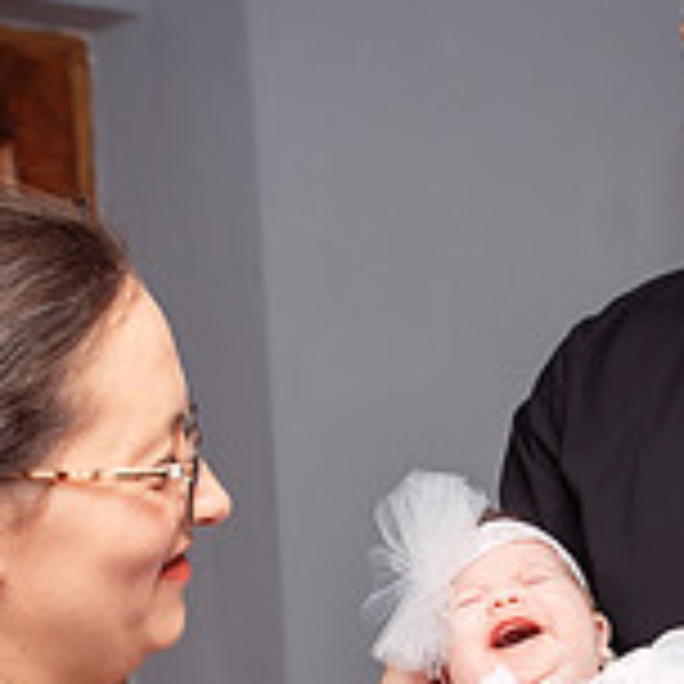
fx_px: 1744
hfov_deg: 21.9
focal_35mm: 78
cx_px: 540
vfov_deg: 21.7
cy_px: 621
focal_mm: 24
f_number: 3.5
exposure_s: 1/250
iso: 500
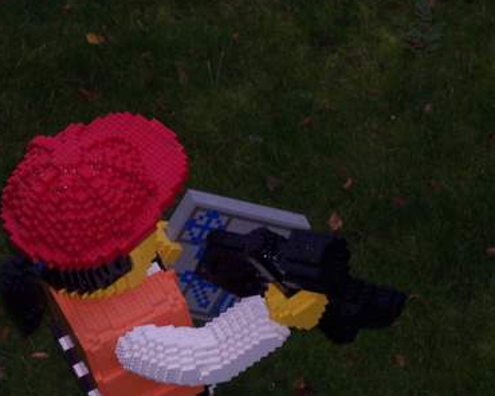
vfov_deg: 8.0
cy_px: 283
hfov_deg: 10.0
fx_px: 2827
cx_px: 217
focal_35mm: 193
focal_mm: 24
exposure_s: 1/90
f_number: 4.8
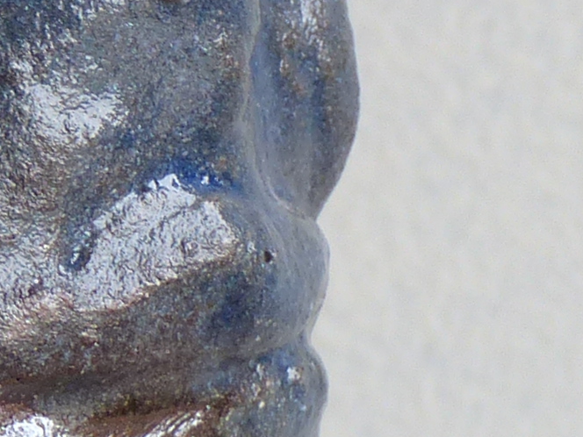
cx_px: -281
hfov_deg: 2.6
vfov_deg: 2.0
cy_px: -321
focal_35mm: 759
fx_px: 12783
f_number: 2.8
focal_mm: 22.6
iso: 100
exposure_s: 1/100
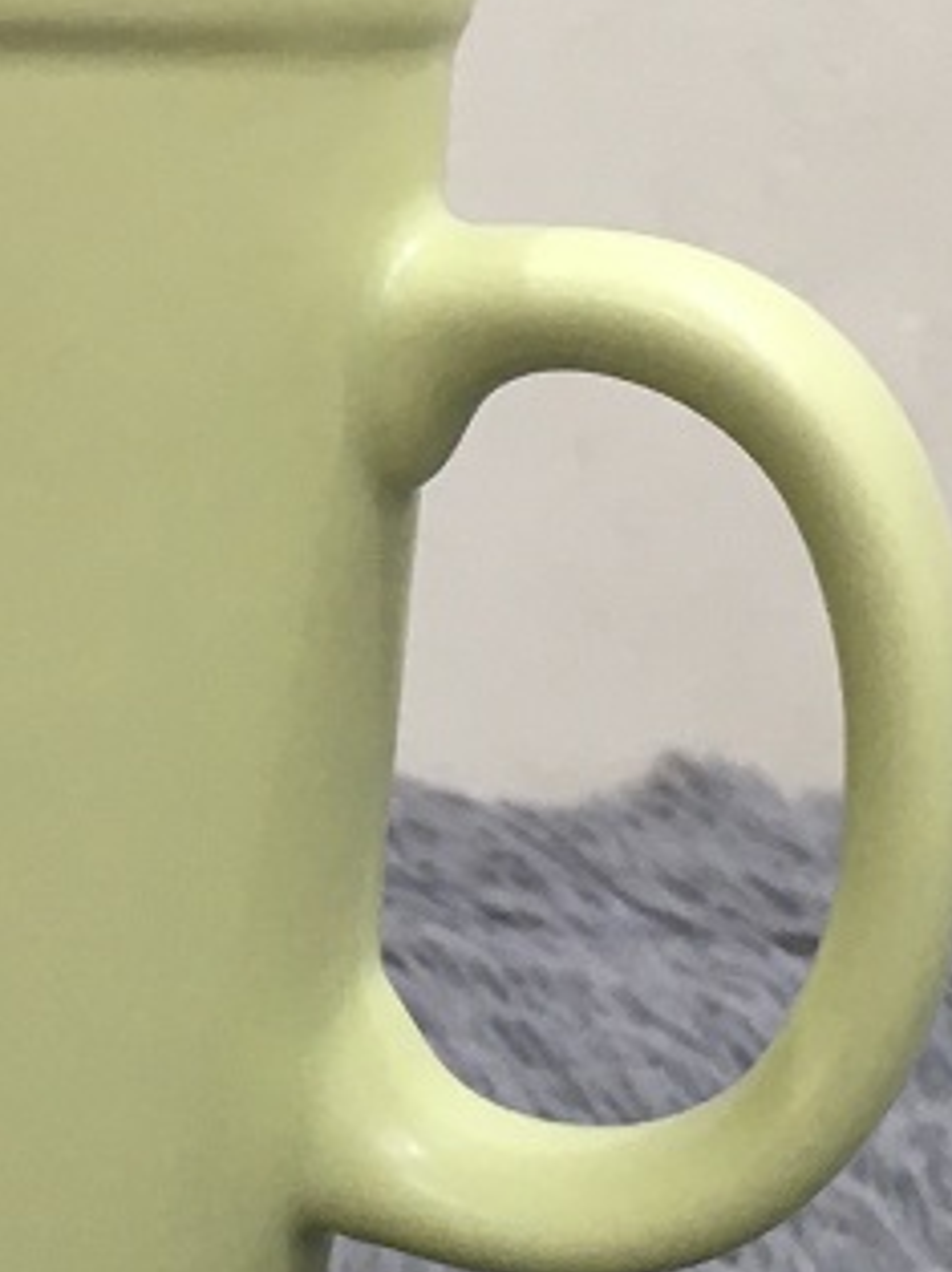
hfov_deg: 13.1
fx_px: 4076
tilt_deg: -8.7
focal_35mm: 111
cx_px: -61
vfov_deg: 17.7
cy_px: 470
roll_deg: +0.0
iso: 80
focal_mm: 4.15
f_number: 2.2
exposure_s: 1/33
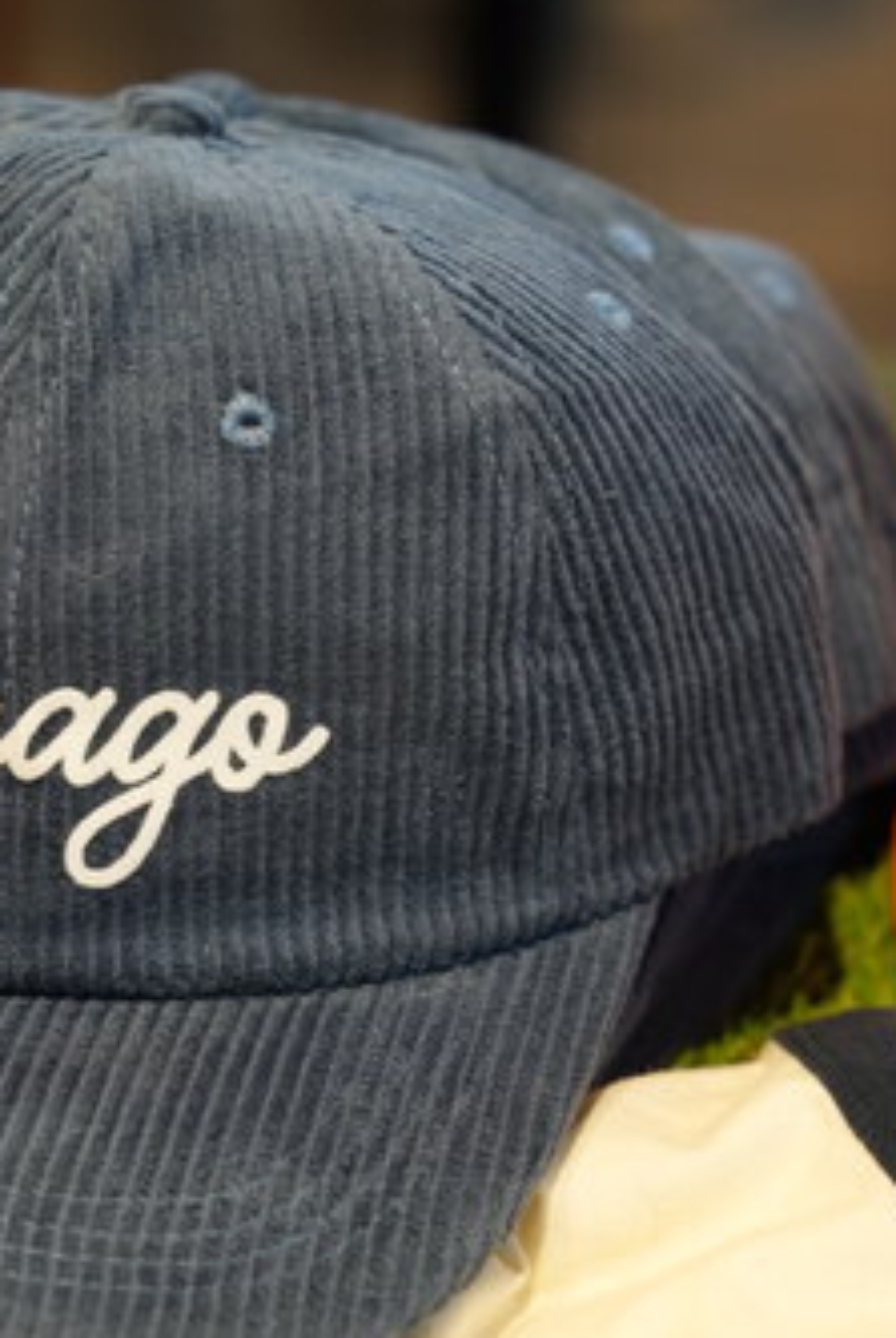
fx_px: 4689
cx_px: 115
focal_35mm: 126
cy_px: 984
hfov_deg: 10.9
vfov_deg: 16.2
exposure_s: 1/80
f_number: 4
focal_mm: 70
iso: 800
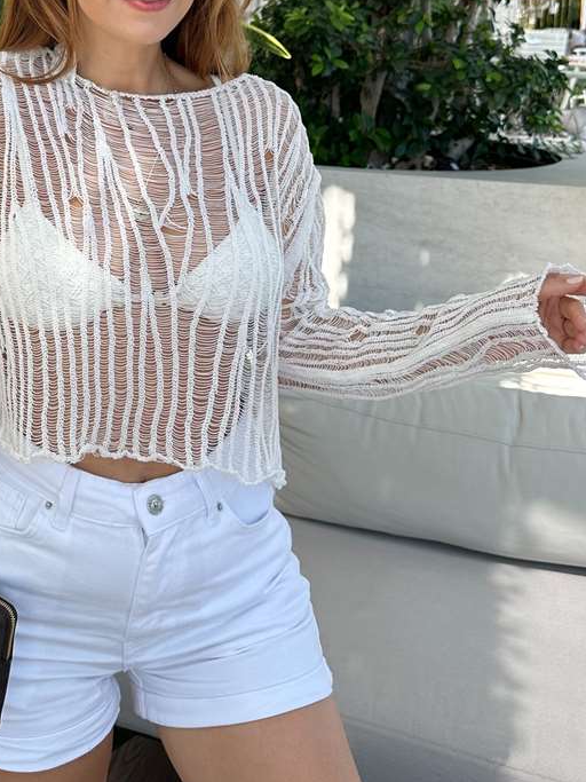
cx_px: 129
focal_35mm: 45
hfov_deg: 31.5
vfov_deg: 39.7
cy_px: 116
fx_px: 1016
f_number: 1.78
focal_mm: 6.86
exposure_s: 1/264
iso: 80
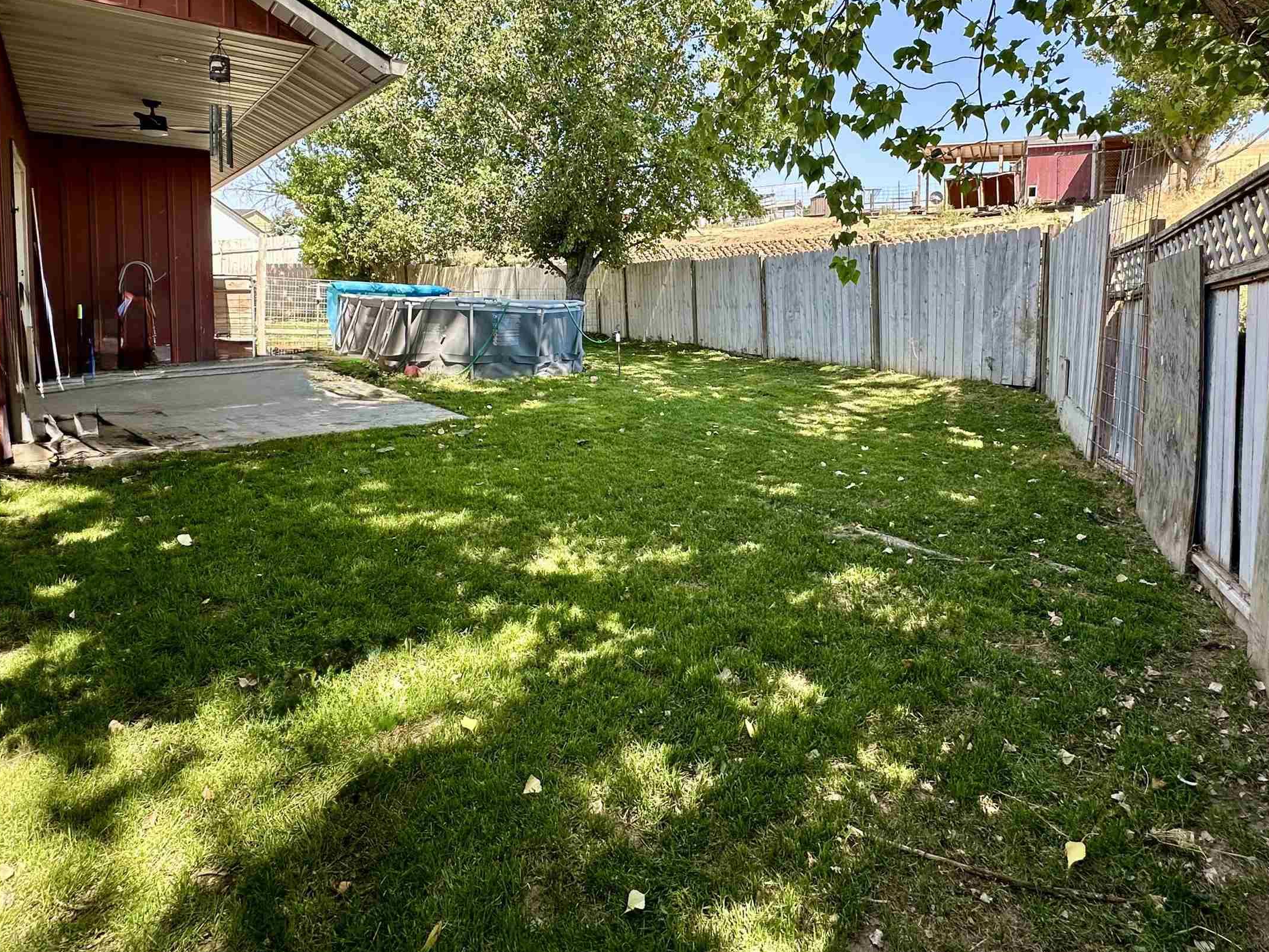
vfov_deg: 64.5
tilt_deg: -3.3
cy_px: 328
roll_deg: -0.9
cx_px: 691
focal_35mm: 20
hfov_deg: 81.5
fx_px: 733
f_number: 2.2
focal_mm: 2.22
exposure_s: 1/330
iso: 40
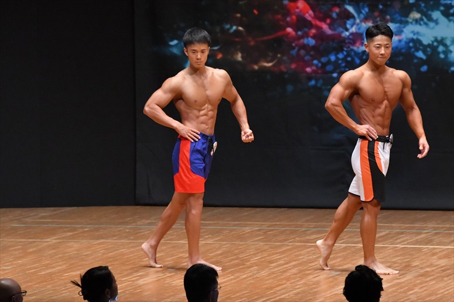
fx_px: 3403
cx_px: 227
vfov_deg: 5.1
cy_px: 151
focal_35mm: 270
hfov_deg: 7.6
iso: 8000
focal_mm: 180
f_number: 5.6
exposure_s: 1/400
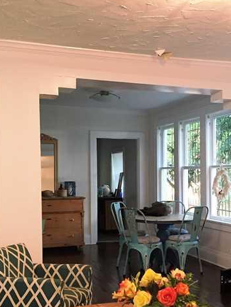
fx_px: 436
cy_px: 179
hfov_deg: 29.4
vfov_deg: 38.8
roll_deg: +0.1
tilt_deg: -0.7
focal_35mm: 49
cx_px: 158
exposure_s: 1/30
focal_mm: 4.15
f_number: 2.2
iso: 250
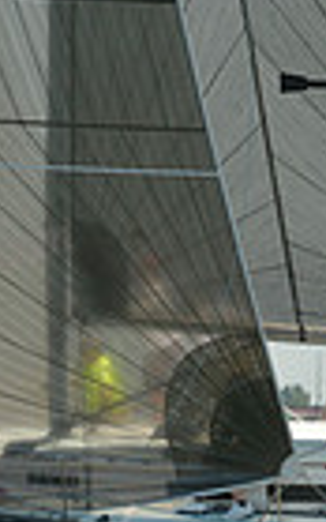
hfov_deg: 1.5
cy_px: 434
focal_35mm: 850
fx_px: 12071
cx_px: 270
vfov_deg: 2.5
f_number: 5
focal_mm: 200
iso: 200
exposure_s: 1/1600
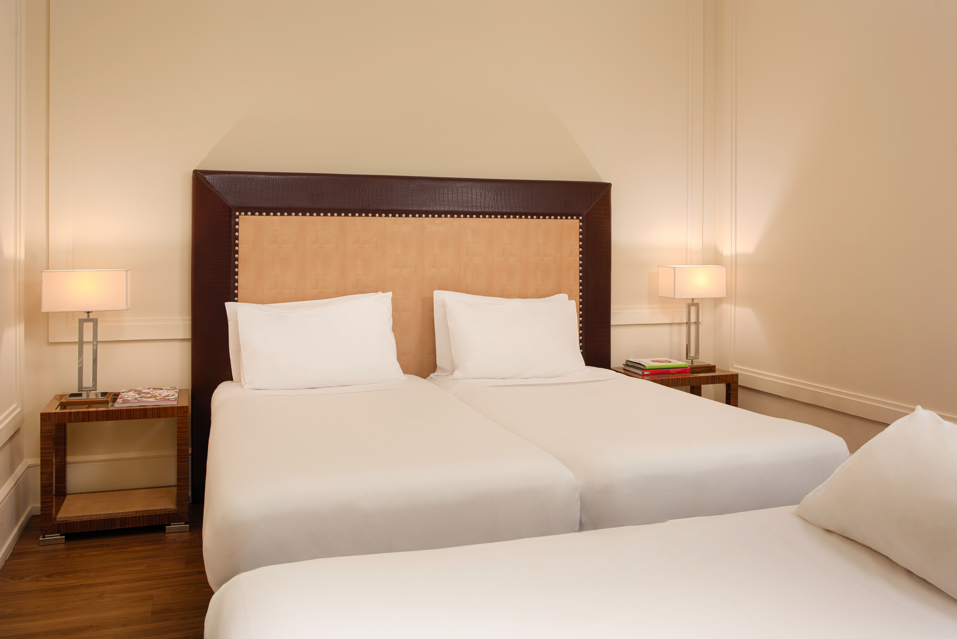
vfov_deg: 46.4
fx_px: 745
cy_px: 320
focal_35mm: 28
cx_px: 478
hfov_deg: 65.5
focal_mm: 28
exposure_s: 1/13
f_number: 9
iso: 64
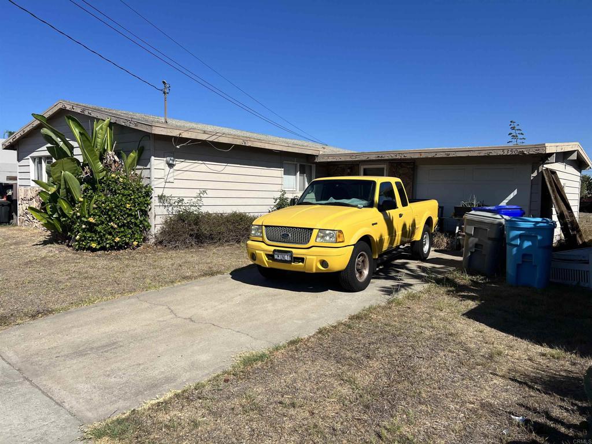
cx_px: 296
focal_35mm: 26
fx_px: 445
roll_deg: -1.0
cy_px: 222
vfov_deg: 53.1
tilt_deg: -3.4
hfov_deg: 67.3
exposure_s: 1/6211
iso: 50
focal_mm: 5.7
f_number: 1.5
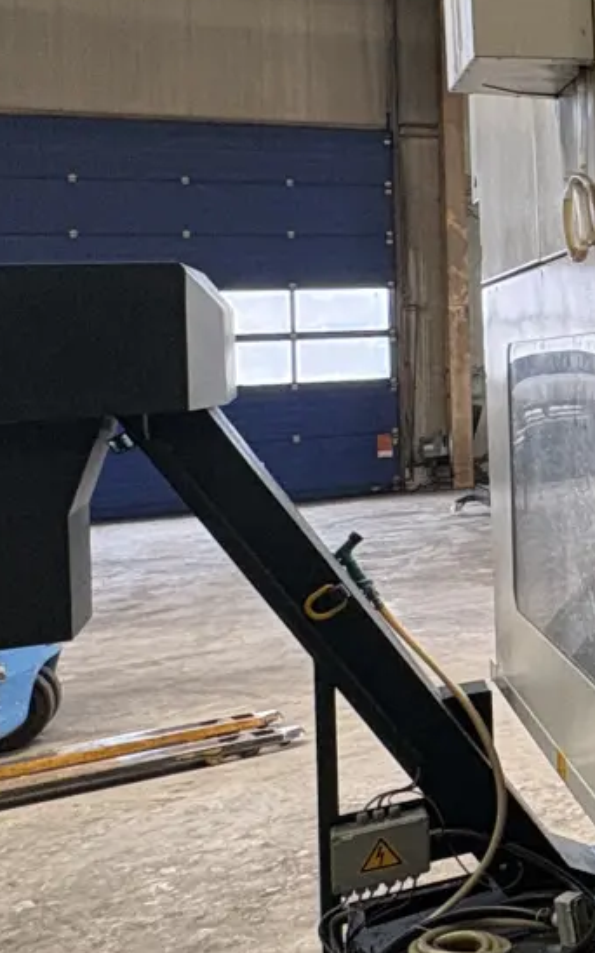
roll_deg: +2.7
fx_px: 1351
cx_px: 1240
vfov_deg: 38.2
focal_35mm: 52
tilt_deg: +1.8
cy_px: 280
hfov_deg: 17.0
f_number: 2.2
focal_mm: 2.22
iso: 200
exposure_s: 1/100
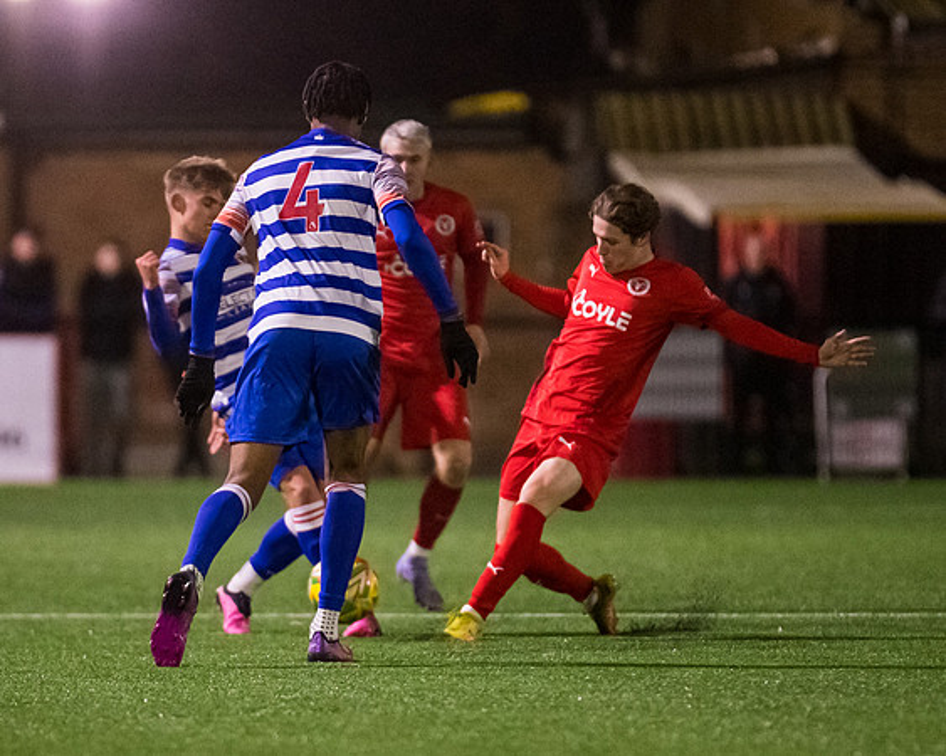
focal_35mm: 564
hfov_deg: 3.4
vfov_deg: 2.7
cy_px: 399
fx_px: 15797
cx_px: 324
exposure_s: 1/1000
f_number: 2.8
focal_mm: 300
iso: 8000
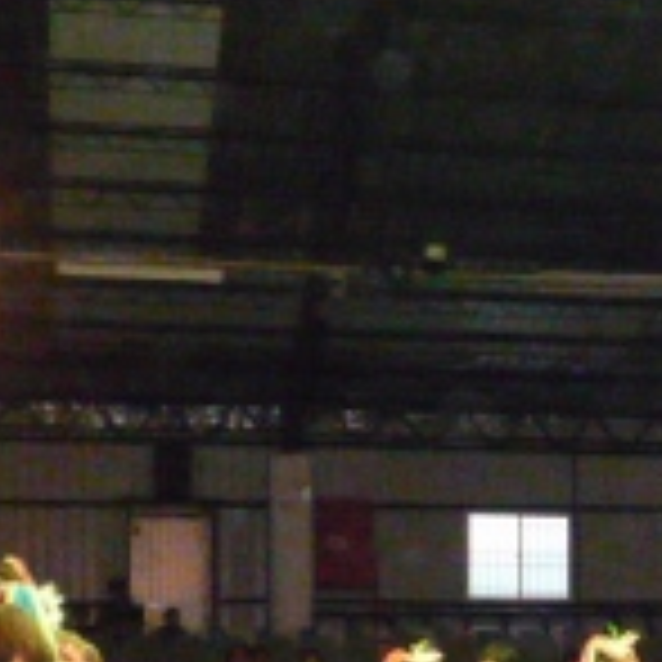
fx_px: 2229
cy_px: 635
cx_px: 730
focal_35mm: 103
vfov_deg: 16.6
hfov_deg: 16.4
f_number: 2.8
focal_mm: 4.4
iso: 1000
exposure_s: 1/30
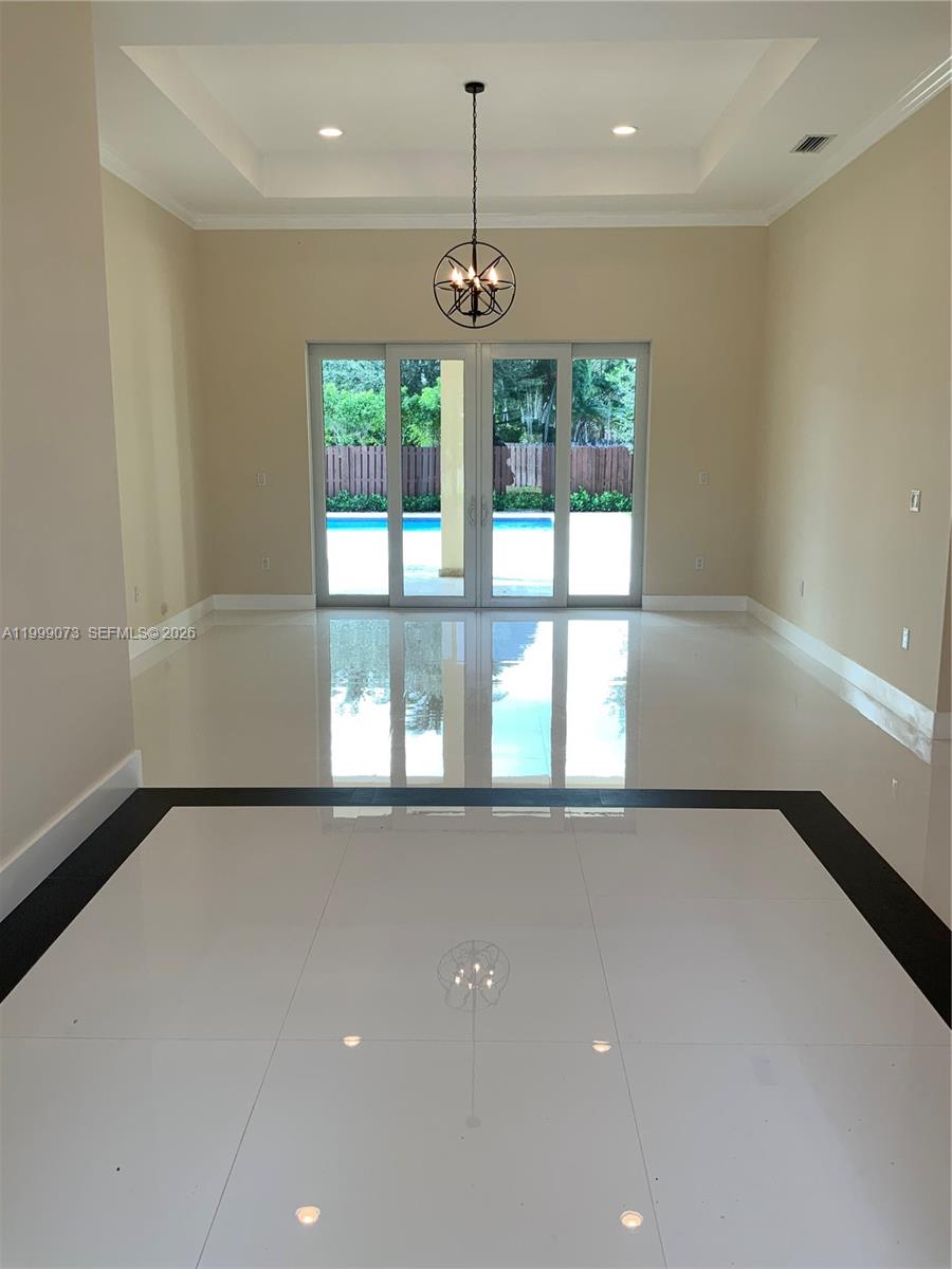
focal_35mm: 29
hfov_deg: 48.2
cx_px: 476
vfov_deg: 61.7
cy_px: 634
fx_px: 1063
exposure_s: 1/120
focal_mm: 3
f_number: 1.8
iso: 16
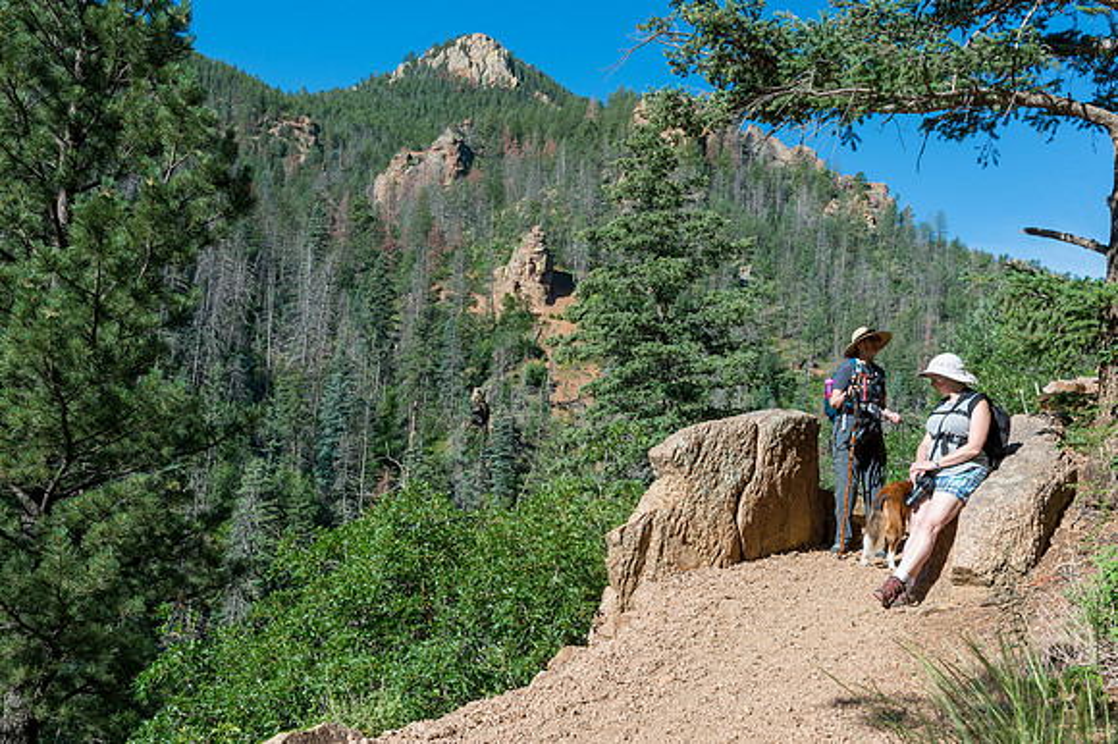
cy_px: 372
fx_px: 1117
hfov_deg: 53.2
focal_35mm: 36
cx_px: 559
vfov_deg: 36.8
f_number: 13
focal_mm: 36
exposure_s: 1/200
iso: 280
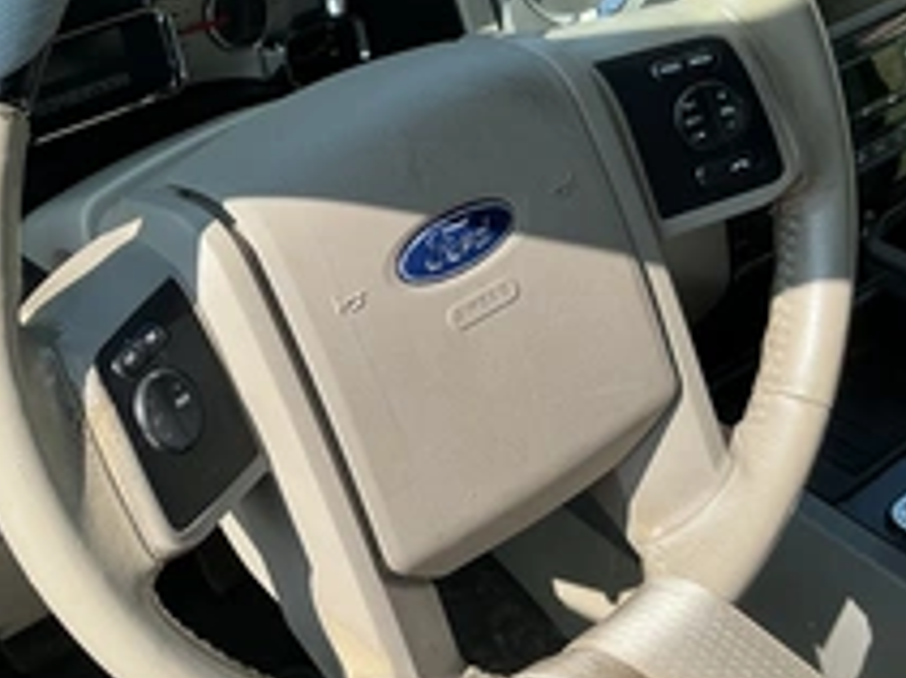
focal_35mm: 53
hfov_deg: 35.5
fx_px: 1386
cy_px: 288
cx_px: 236
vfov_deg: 27.5
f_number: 1.8
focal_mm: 3
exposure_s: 1/540
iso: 25
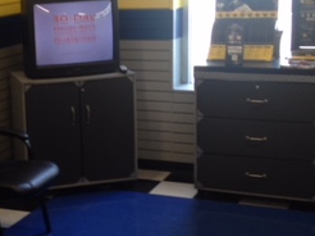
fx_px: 782
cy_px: 115
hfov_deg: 22.4
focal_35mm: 86
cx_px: 47
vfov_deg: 17.1
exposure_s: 1/20
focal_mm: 4.12
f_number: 2.4
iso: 50
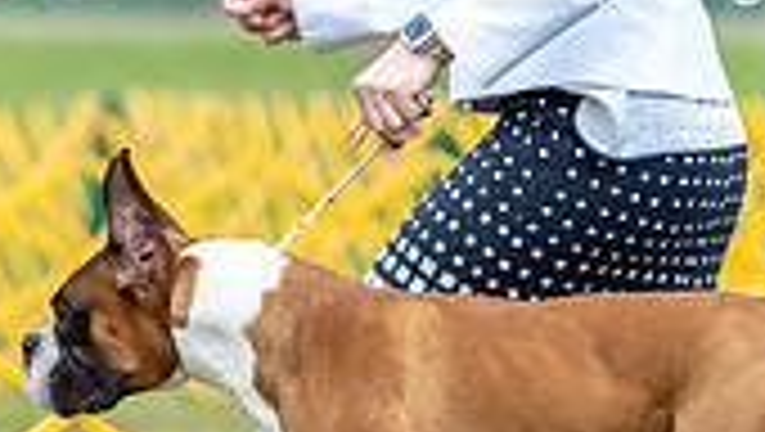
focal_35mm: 797
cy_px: 142
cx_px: 263
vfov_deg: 1.5
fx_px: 16182
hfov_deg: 2.7
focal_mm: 200
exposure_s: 1/1000
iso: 400
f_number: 4.5
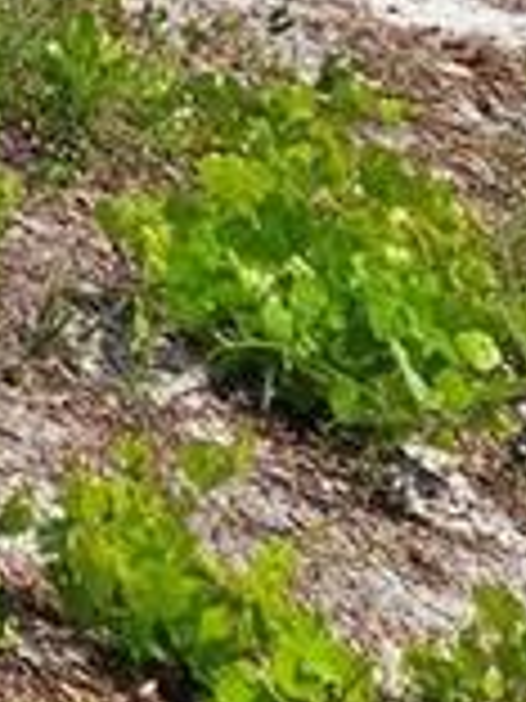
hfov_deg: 10.5
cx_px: -1048
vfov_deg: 14.5
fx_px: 2026
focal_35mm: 100
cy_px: -886
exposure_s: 1/4268
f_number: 2.2
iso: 50
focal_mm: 2.2
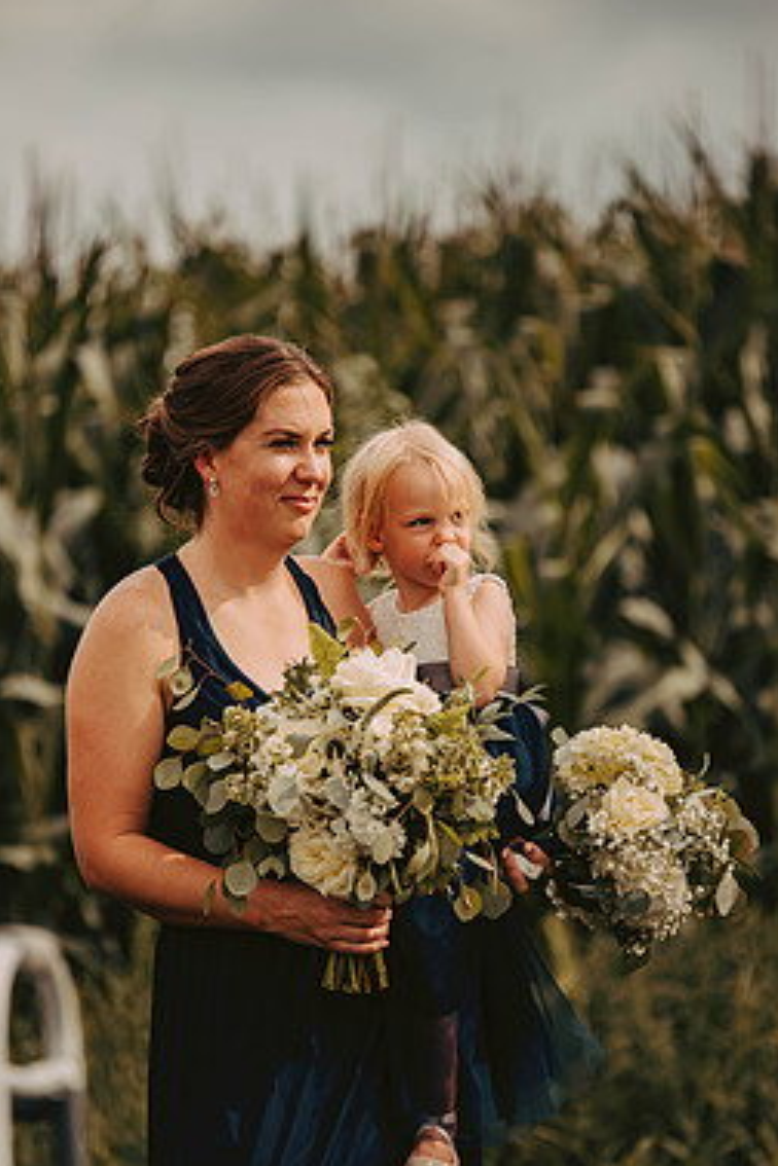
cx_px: 358
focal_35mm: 238
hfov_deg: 5.8
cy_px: 632
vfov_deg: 8.7
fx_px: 7715
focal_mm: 200
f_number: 2.8
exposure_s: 1/1600
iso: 200
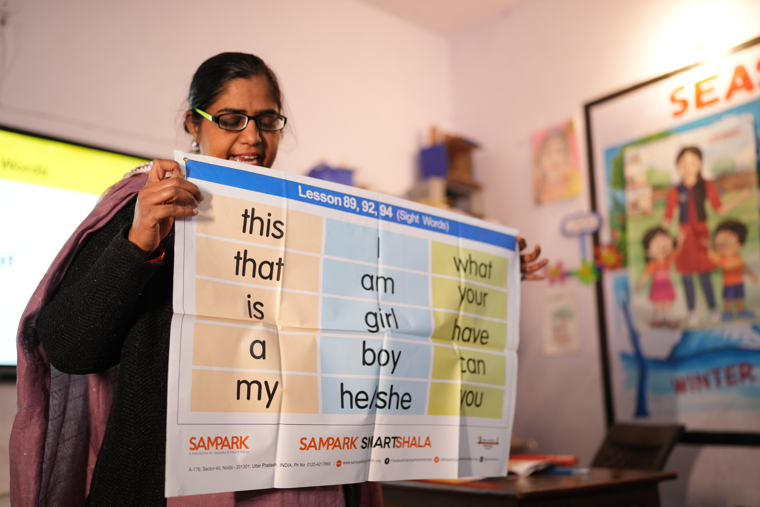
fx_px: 739
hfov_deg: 54.4
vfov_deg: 37.9
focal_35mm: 35
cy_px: 254
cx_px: 380
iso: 800
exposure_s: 1/250
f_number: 1.4
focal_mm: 35
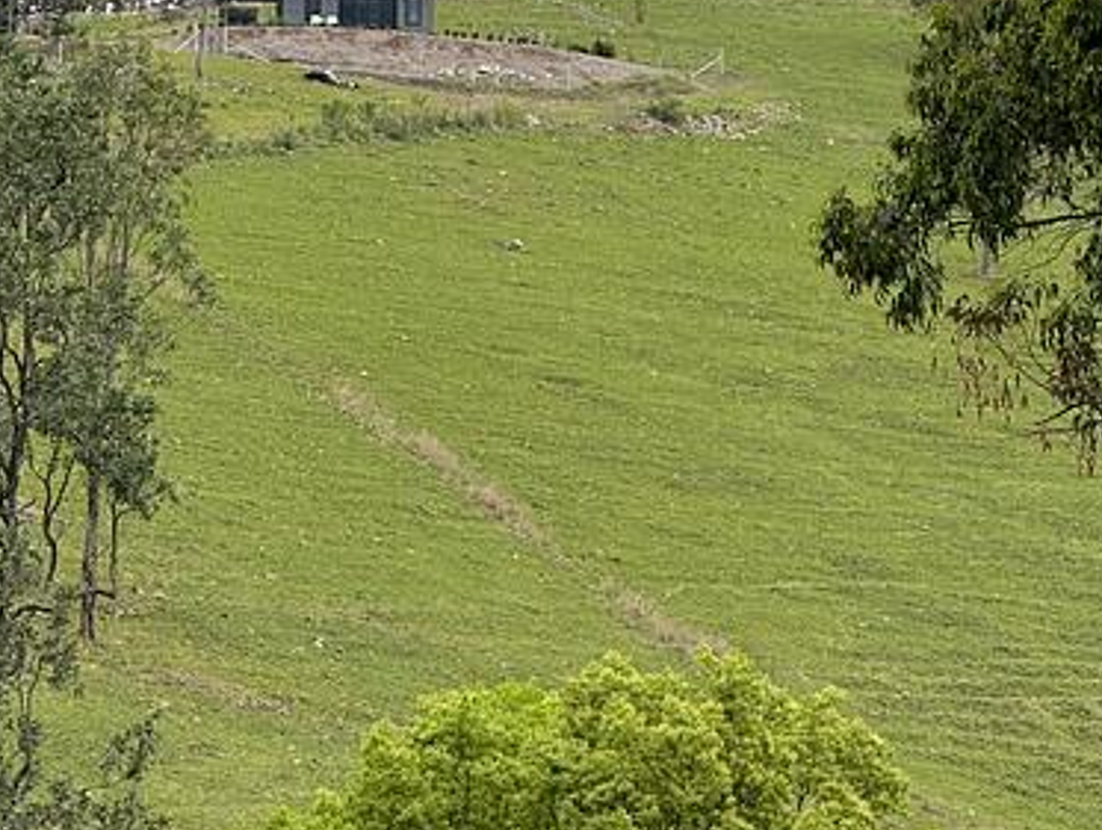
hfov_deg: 15.4
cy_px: 267
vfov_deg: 11.6
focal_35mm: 128
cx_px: 455
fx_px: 4081
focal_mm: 9
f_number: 2.8
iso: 32
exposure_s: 1/564
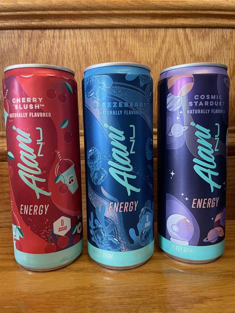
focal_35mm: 26
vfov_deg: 67.3
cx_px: 118
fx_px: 235
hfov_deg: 53.1
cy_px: 156
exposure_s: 1/60
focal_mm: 4.2
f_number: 1.6
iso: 320
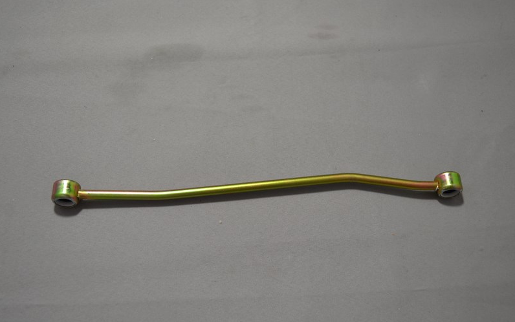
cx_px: 257
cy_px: 170
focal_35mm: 43
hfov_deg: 46.2
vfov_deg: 29.9
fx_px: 604
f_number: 4.5
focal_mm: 28
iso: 400
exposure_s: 1/40
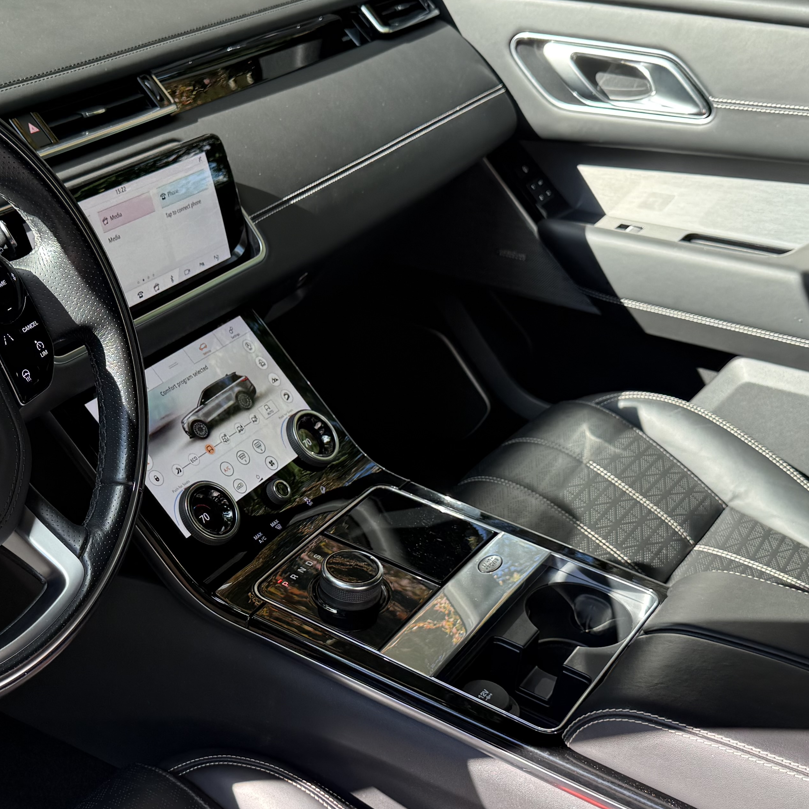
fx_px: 1269
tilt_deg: -34.8
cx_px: 243
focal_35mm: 48
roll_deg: -1.3
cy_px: 531
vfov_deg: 35.1
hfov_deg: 34.9
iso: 80
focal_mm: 6.76
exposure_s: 1/358
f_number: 1.78
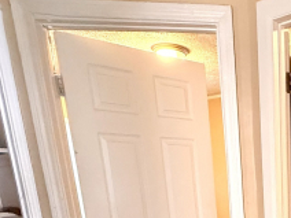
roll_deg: +0.7
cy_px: 281
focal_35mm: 44
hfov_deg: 37.3
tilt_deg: -14.5
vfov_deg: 27.6
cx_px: 305
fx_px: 370
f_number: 2.2
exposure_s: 1/60
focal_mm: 2.22
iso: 640
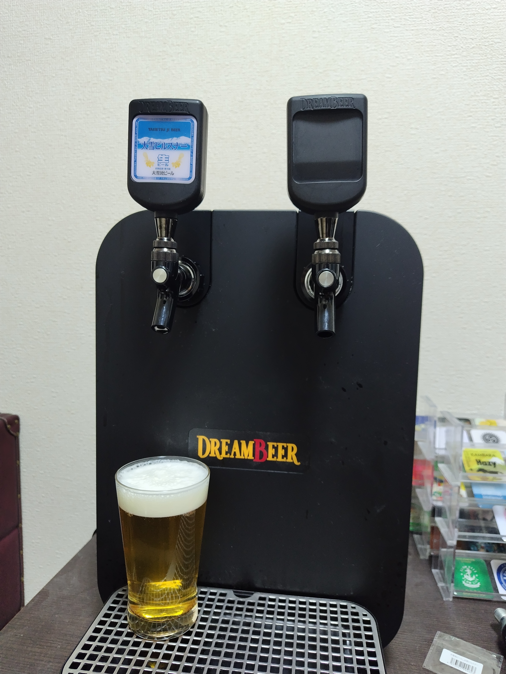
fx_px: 448
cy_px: 337
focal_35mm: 23
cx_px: 253
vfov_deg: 73.9
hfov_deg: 58.9
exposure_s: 1/50
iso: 216
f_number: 1.9
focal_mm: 5.5
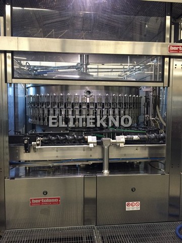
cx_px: 91
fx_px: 203
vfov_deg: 61.7
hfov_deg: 48.2
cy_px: 122
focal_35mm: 29
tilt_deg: -3.8
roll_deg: +0.6
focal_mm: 4.15
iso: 250
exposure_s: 1/33
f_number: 2.2
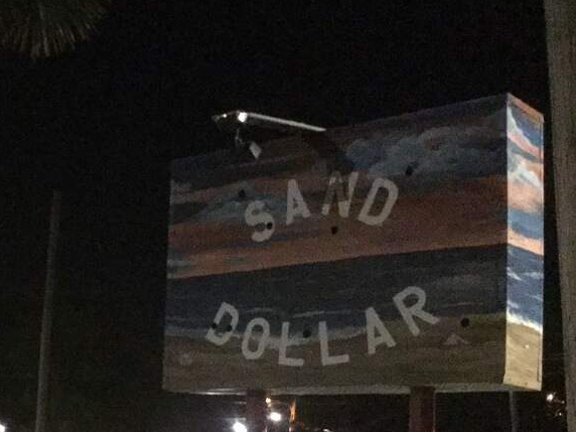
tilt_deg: +4.1
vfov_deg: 22.1
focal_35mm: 65
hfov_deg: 27.7
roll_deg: -4.2
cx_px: -27
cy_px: 384
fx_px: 1082
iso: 800
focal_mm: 3.3
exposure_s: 1/15
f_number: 2.4
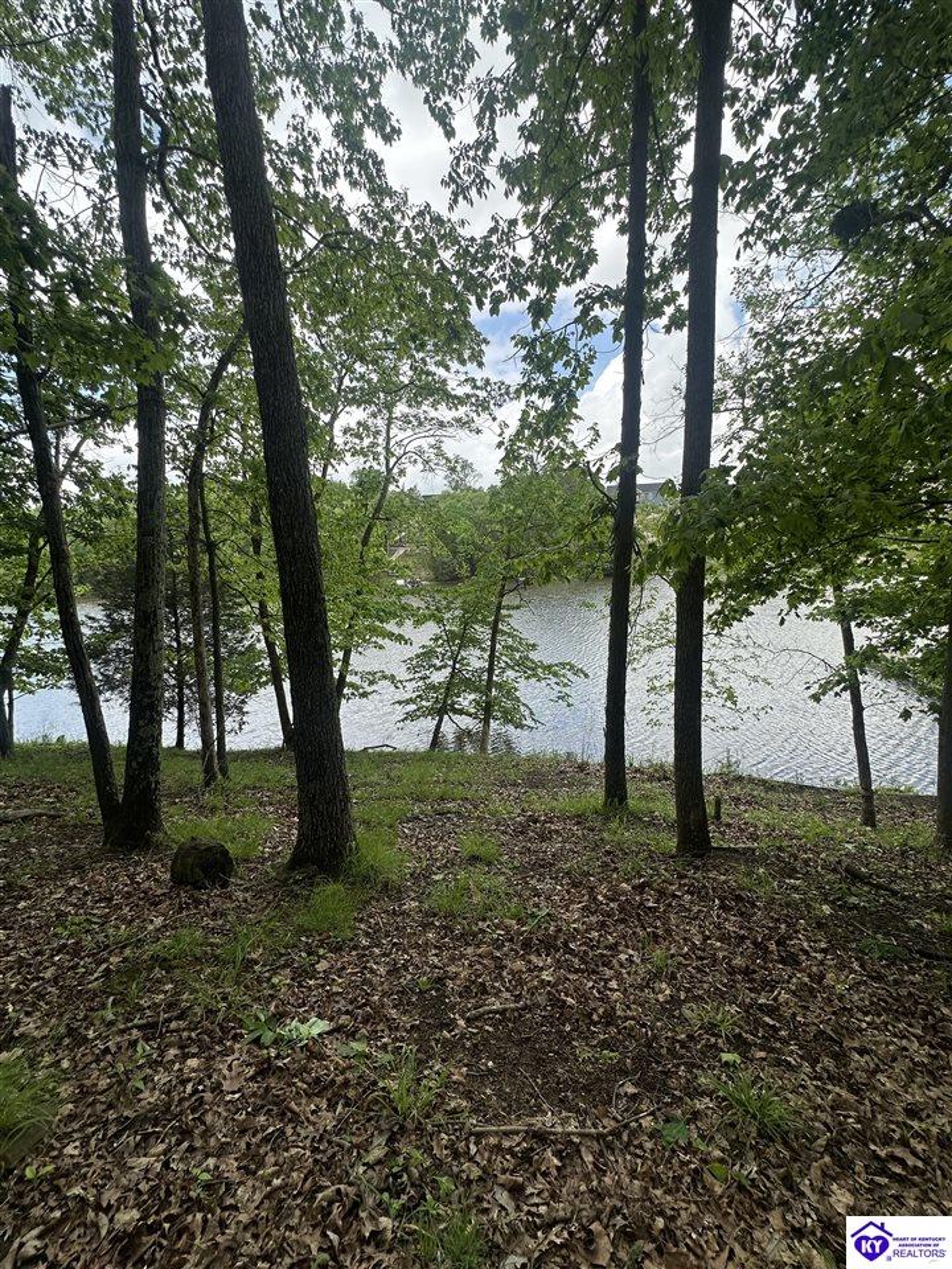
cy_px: 634
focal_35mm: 14
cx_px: 476
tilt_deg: -7.3
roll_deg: +1.7
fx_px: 513
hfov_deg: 85.7
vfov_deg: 102.1
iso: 40
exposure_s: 1/475
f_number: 2.2
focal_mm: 2.22
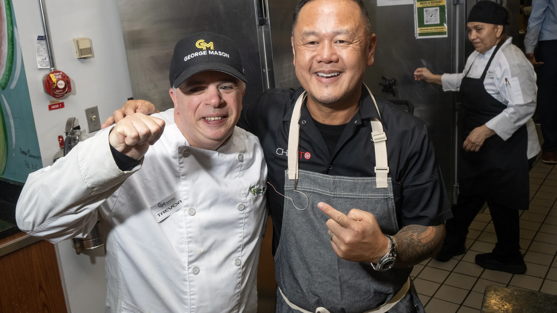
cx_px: 267
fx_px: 340
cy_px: 150
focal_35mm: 23
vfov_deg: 49.5
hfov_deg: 78.7
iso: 1250
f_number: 10
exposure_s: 1/80
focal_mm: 21
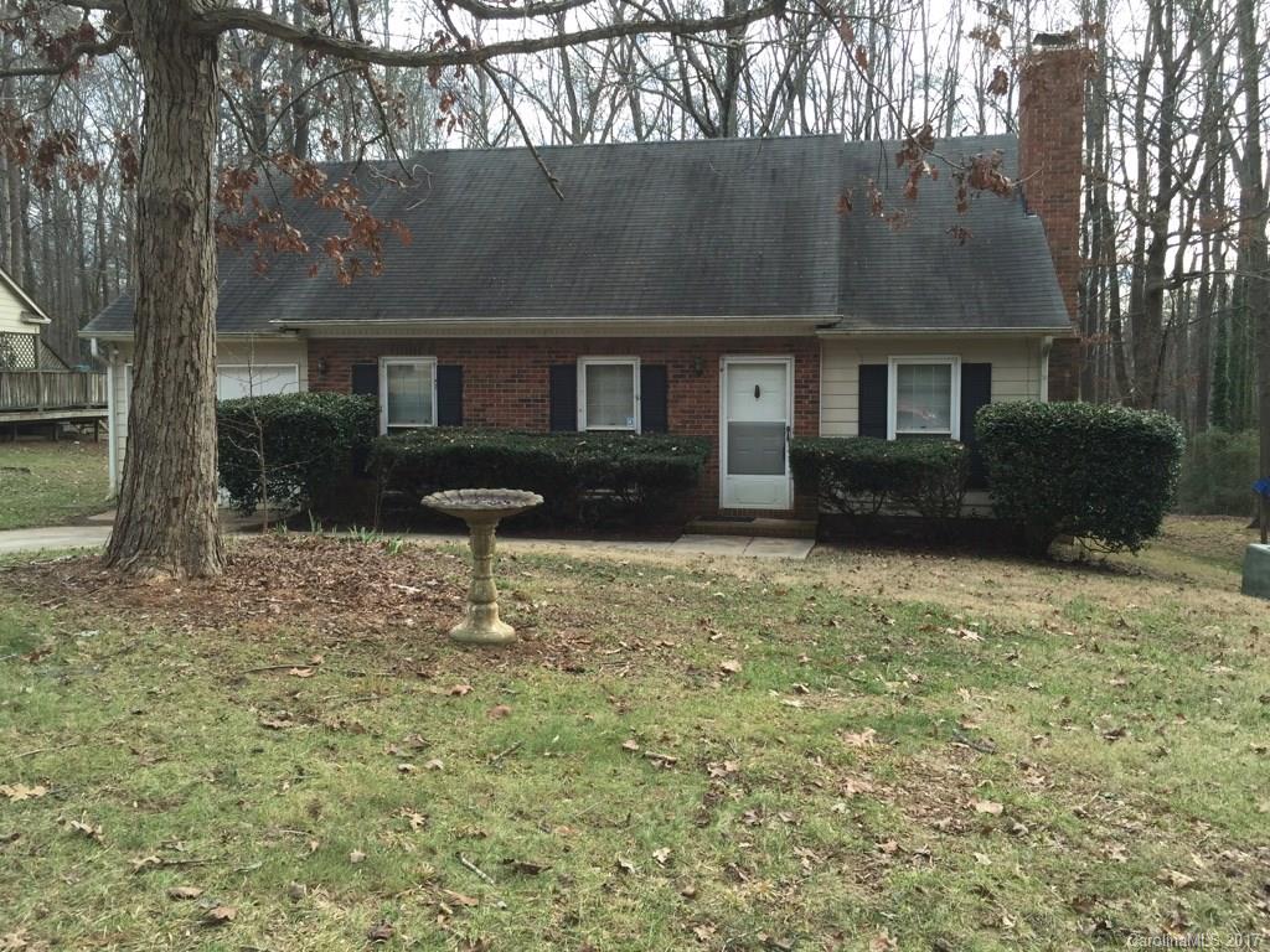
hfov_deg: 61.7
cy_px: 476
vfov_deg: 48.2
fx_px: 1064
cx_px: 635
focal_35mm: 29
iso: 32
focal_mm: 4.15
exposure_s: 1/227
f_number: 2.2
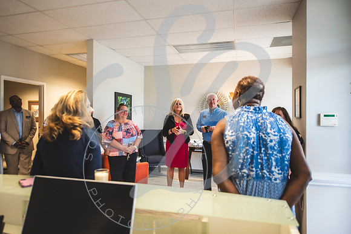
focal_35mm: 24
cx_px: 176
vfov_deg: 52.4
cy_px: 117
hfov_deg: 72.8
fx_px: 238
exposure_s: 1/200
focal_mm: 24
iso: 800
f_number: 2.8
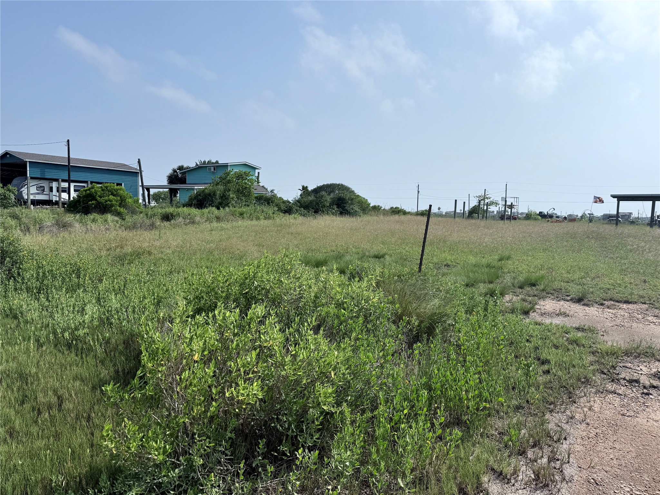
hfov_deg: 71.6
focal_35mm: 24
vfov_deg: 56.8
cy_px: 248
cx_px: 330
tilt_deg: -4.1
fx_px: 458
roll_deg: -2.4
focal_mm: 6.76
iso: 80
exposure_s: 1/8130
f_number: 1.78
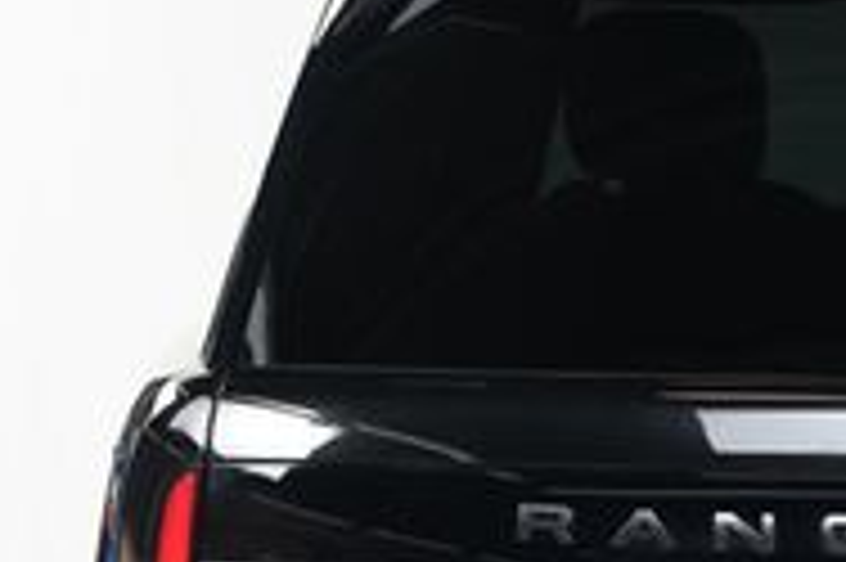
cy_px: 598
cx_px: 954
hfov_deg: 12.4
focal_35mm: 163
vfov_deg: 8.3
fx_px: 3827
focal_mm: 32
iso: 100
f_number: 6.3
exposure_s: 1/160
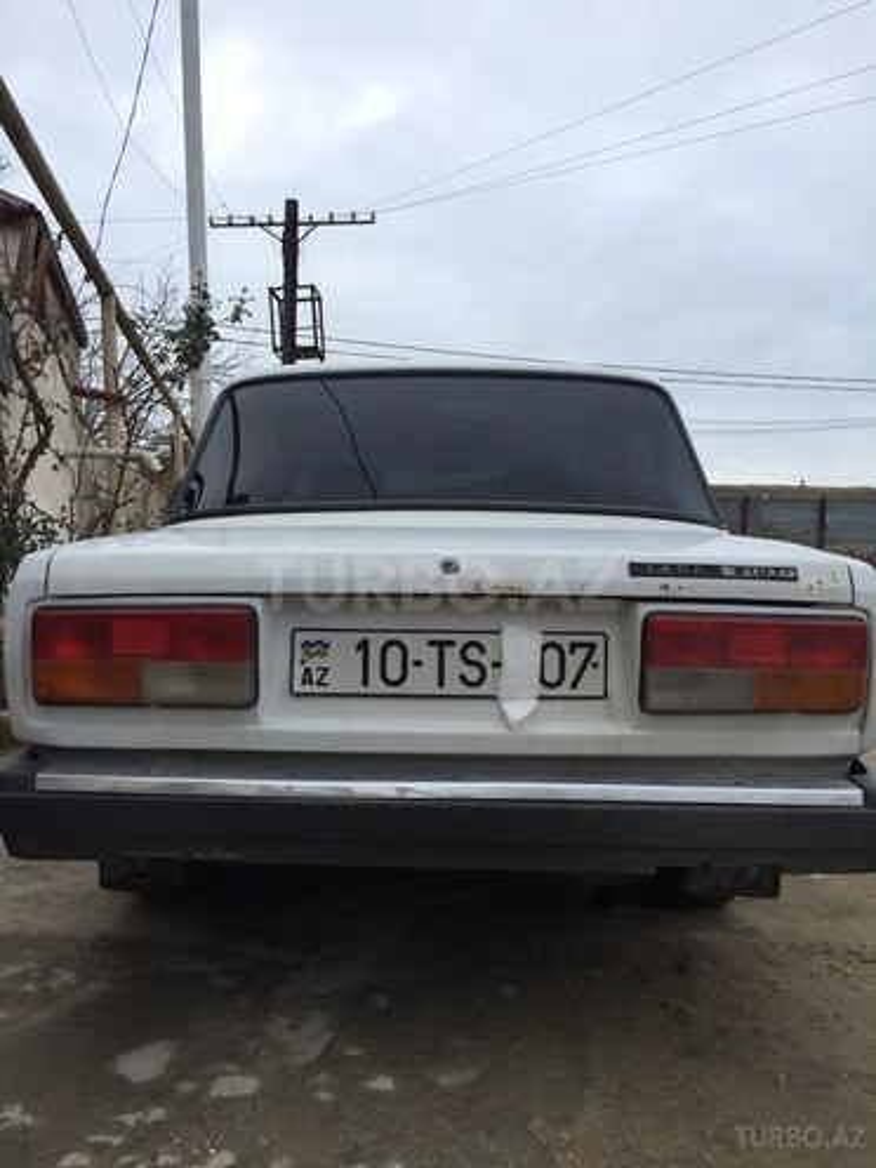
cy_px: 584
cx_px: 438
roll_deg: +0.9
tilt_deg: -1.6
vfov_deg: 61.7
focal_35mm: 29
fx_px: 979
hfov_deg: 48.2
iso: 32
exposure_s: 1/100
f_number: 2.2
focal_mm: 4.15
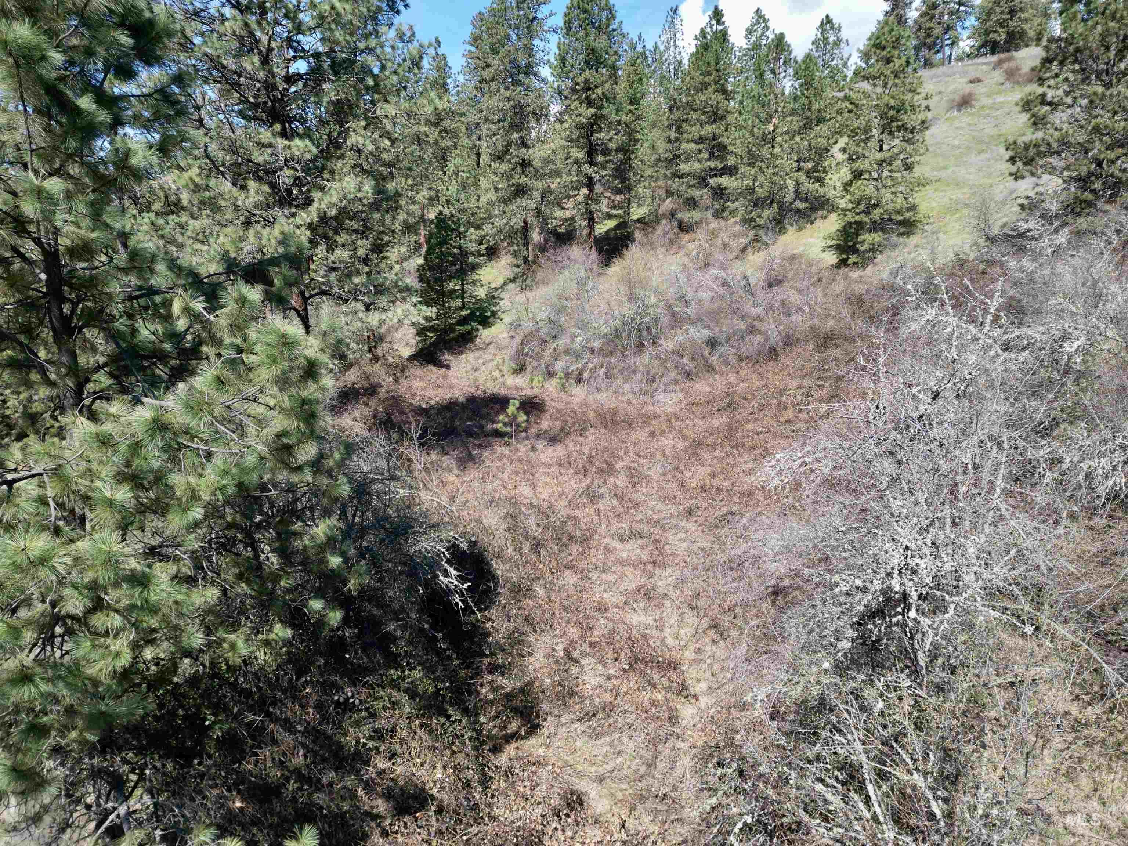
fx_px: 782
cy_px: 423
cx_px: 564
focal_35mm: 24
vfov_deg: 56.8
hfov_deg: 71.6
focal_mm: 6.72
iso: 100
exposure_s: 1/25
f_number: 1.7
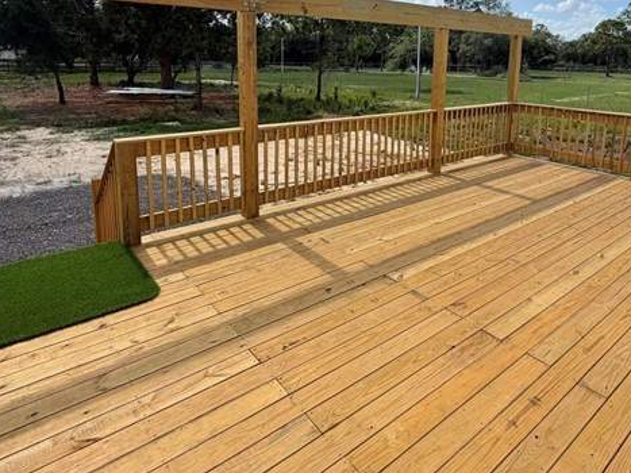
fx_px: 437
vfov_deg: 54.4
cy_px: 124
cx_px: 355
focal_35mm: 24
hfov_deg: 71.3
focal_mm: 2.22
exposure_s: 1/970
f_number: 2.2
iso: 20
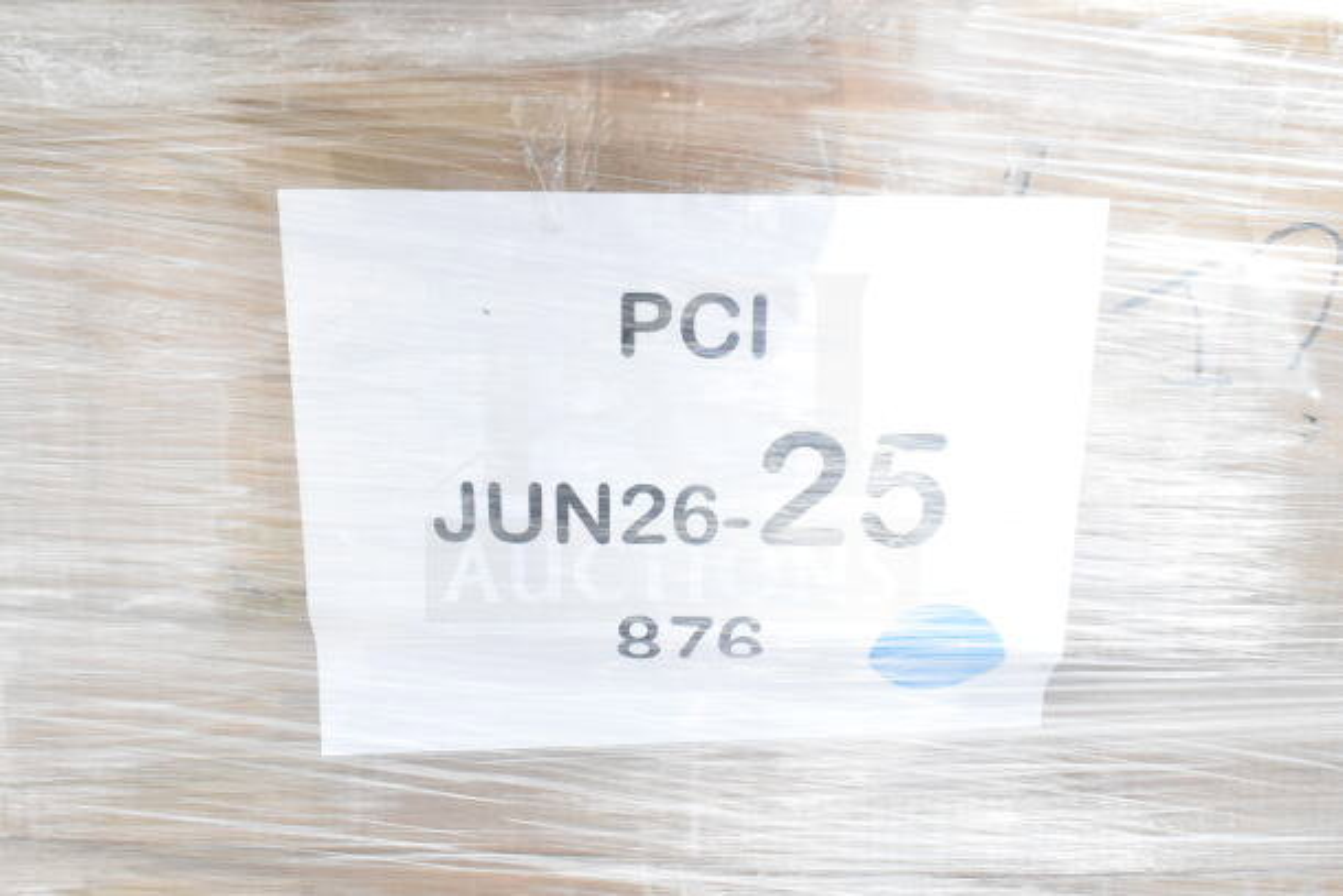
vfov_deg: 35.5
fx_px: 1399
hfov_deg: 51.3
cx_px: 672
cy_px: 448
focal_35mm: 38
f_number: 11
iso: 1600
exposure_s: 1/500
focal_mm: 25
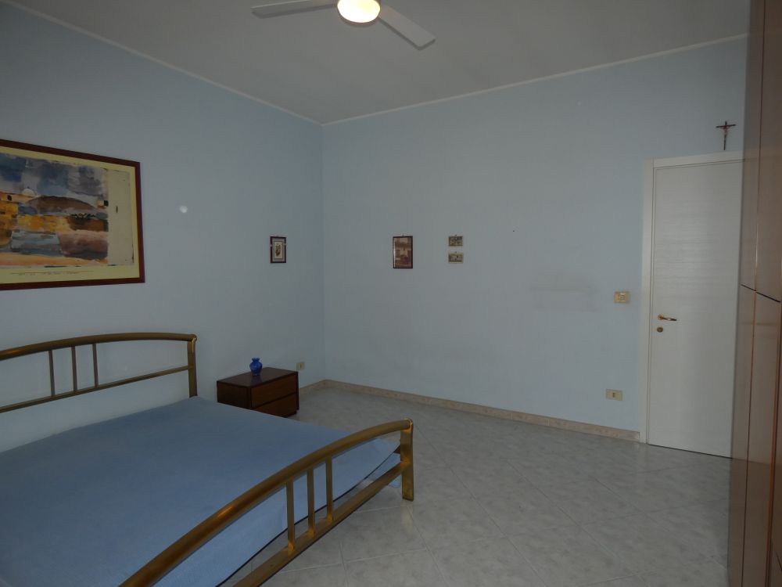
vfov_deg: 66.0
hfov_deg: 81.7
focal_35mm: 20
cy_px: 294
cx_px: 391
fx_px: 452
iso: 80
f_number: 2.8
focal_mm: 3.6
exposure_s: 1/60
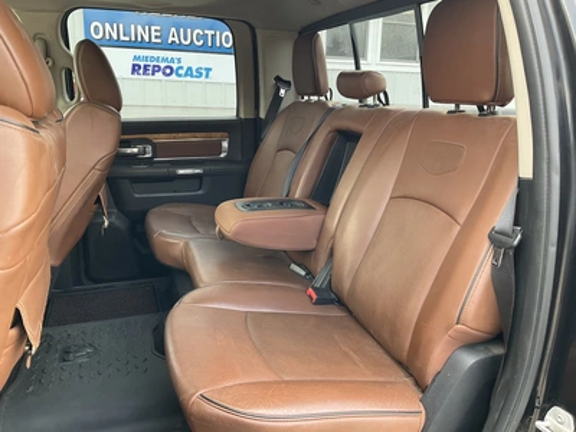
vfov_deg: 48.2
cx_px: 288
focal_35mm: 29
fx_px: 483
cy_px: 216
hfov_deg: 61.7
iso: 50
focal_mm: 3
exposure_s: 1/122
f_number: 1.8
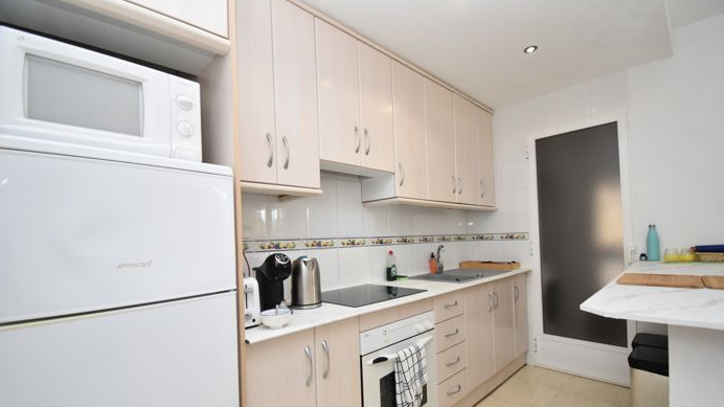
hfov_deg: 99.4
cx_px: 364
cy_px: 238
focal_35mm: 16
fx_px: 307
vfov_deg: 66.6
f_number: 4.5
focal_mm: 10
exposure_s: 1/200
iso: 800
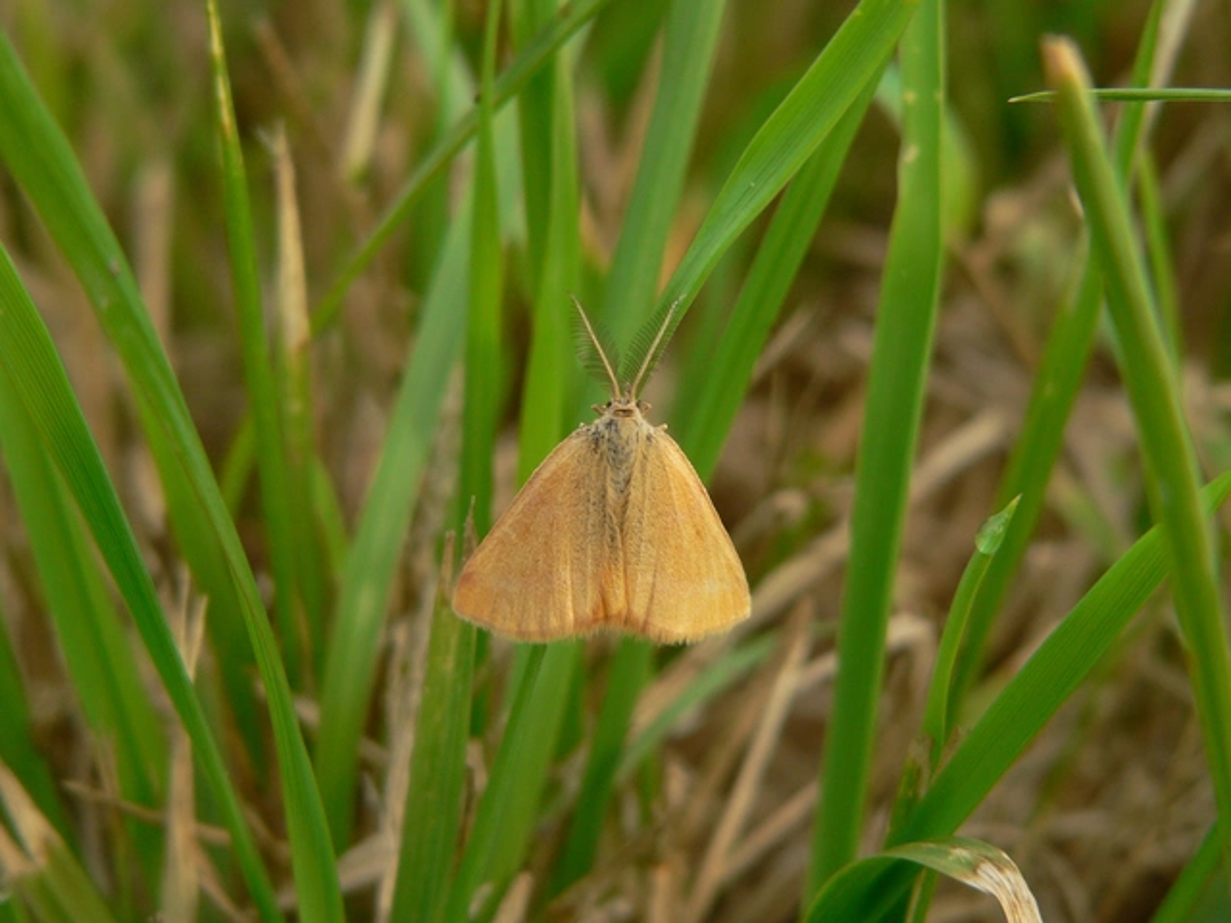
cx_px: 616
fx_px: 3307
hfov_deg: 21.1
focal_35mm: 93
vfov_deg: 15.9
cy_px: 462
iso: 100
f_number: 3.7
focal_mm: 15.5
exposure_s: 1/200
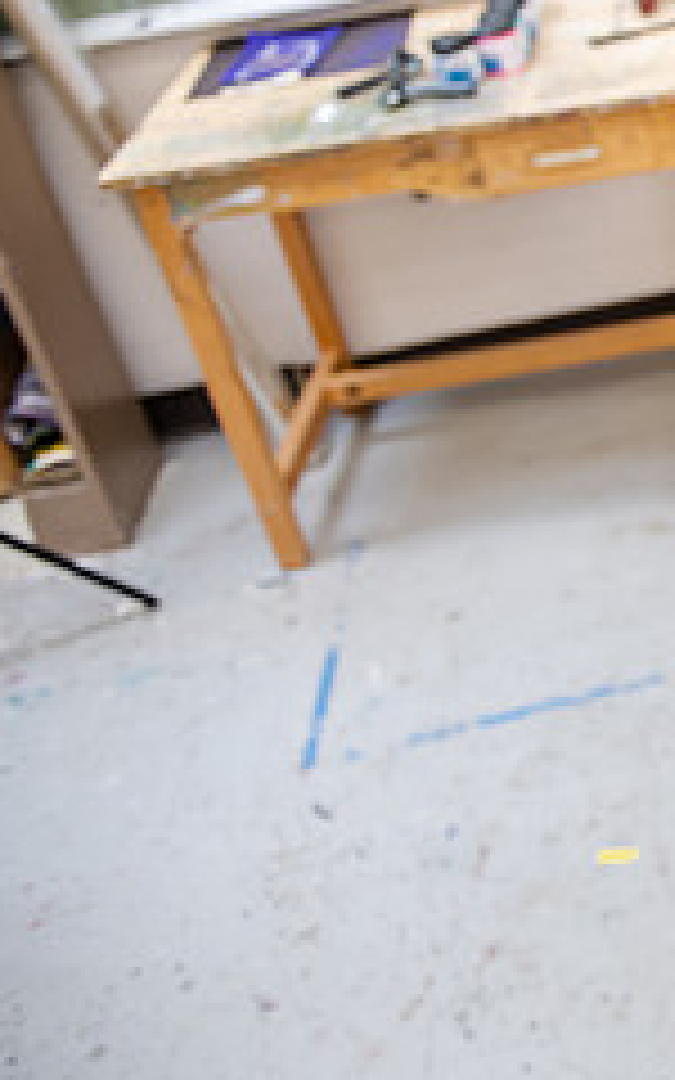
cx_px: 1296
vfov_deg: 31.6
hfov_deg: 16.3
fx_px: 1884
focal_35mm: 64
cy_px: 308
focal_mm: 26
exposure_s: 1/200
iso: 800
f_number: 2.8
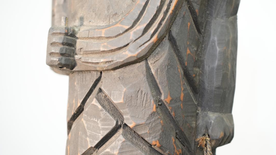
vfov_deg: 10.9
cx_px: 137
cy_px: 68
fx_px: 812
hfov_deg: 19.3
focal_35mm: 111
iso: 4000
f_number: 4
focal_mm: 105
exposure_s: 1/125
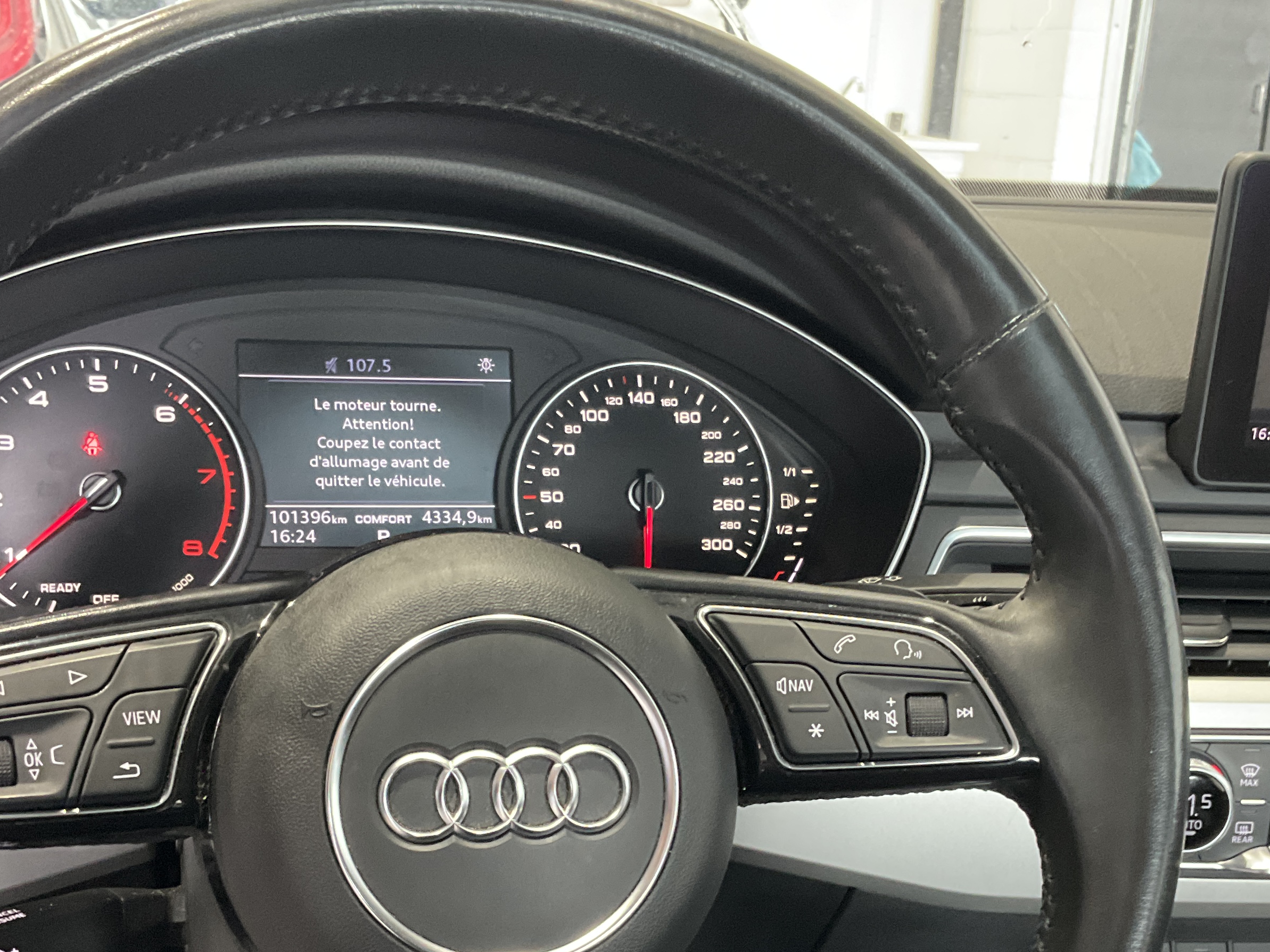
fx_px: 1798
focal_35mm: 49
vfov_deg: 29.2
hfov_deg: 38.9
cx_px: 667
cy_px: 728
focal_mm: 3
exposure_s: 1/40
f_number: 1.8
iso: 250
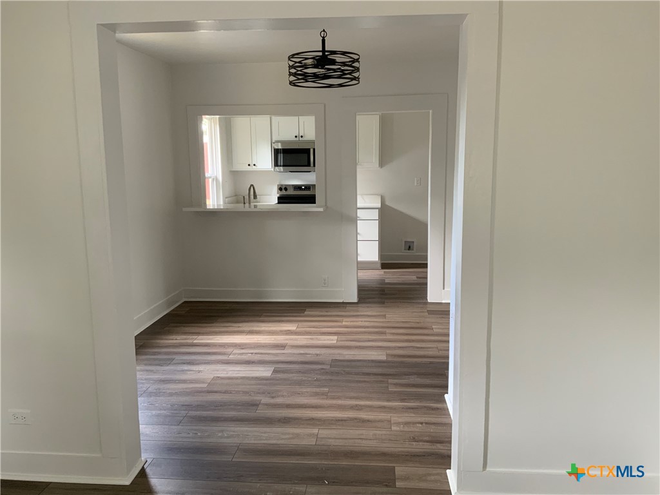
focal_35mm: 29
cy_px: 248
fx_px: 553
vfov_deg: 48.2
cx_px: 330
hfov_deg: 61.7
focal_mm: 3
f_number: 1.8
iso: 100
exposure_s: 1/60
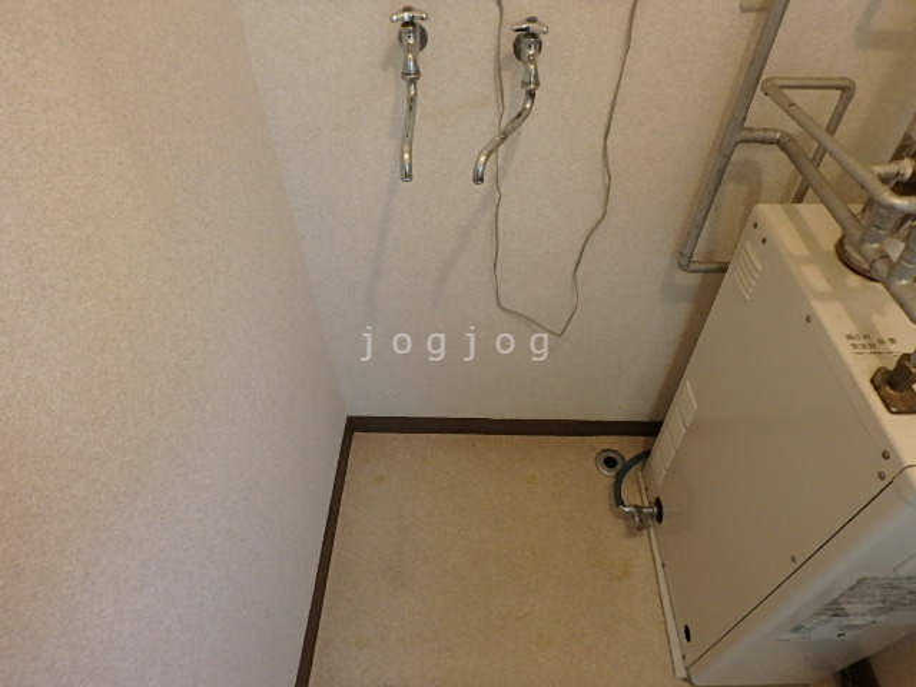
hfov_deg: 79.0
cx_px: 458
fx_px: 556
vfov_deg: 63.4
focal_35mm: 21
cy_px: 344
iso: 400
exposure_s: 1/30
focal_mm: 3.7
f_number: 3.5
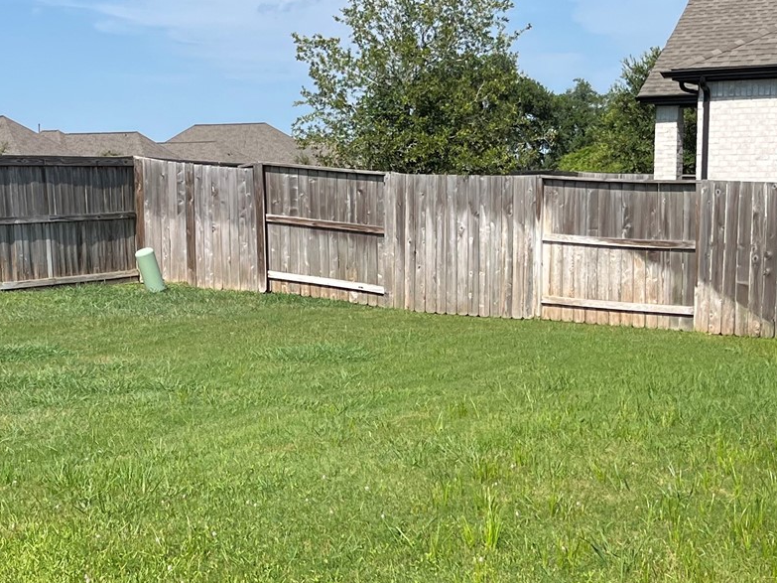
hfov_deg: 28.4
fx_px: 1526
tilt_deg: -6.2
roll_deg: +0.2
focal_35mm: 68
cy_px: 379
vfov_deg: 21.5
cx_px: 267
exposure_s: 1/3521
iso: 50
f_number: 1.6
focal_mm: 5.1
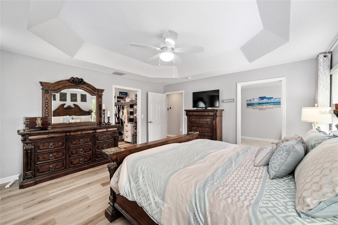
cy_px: 112
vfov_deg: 81.2
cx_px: 169
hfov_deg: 104.3
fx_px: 131
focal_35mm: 14
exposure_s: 1/15
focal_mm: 14
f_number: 8
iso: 400
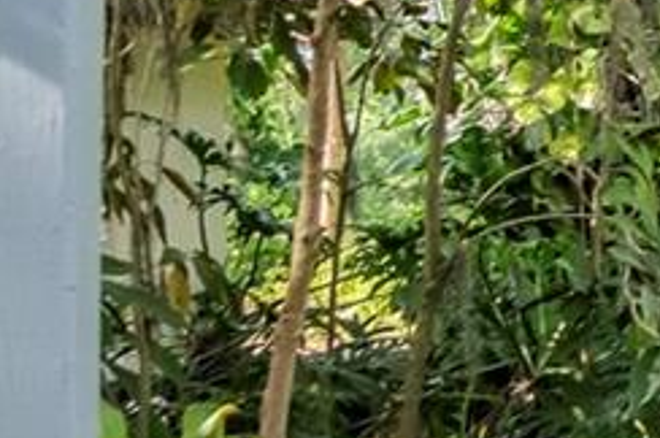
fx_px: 1983
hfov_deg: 12.3
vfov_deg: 12.6
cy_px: 189
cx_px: 1807
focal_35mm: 108
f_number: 5
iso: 800
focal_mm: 11
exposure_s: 1/500
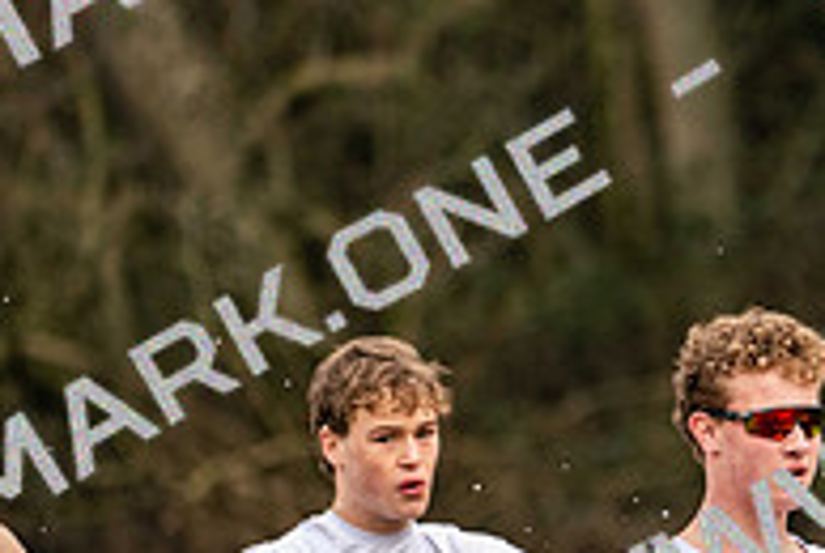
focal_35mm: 1194
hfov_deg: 1.7
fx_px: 27404
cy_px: 678
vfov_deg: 1.2
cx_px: 1055
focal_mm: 400
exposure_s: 1/2500
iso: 1000
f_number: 4.5
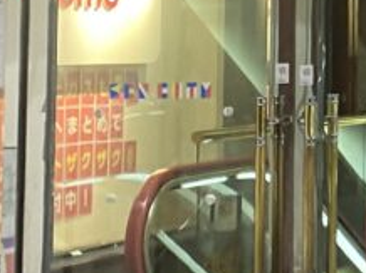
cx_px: 776
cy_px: -132
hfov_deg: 11.4
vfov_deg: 9.4
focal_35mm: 153
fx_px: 1616
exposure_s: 1/50
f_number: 1.8
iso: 160
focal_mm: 4.25
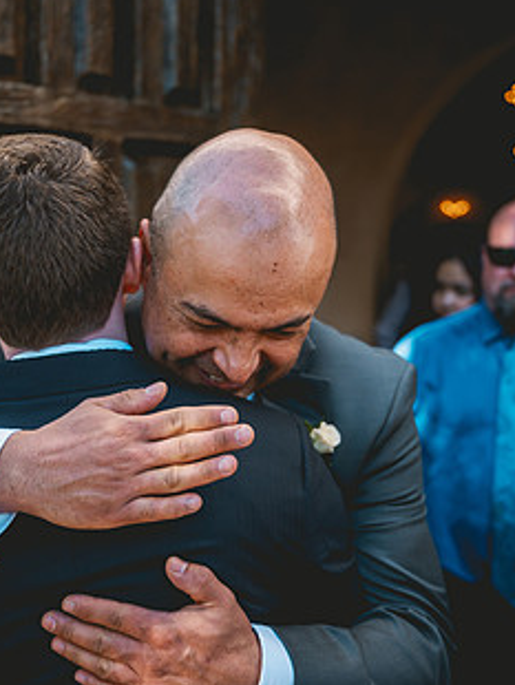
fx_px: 911
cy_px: 380
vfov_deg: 41.2
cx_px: 229
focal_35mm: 46
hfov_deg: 31.5
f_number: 2.8
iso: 320
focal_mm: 33
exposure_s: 1/1600
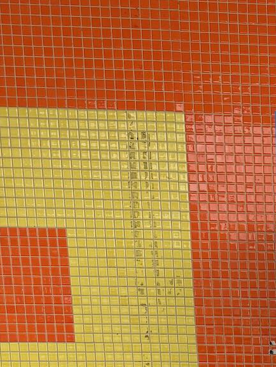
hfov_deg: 15.6
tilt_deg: -9.4
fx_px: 882
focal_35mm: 83
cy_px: 553
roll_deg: -0.3
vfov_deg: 20.2
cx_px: 473
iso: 125
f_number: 1.78
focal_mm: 6.76
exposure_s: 1/241
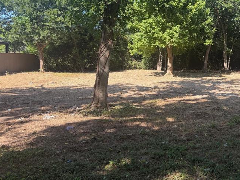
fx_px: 263
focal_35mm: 38
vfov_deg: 37.4
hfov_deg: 47.5
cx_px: 174
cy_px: 63
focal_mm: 6.76
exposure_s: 1/858
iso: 80
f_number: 1.78
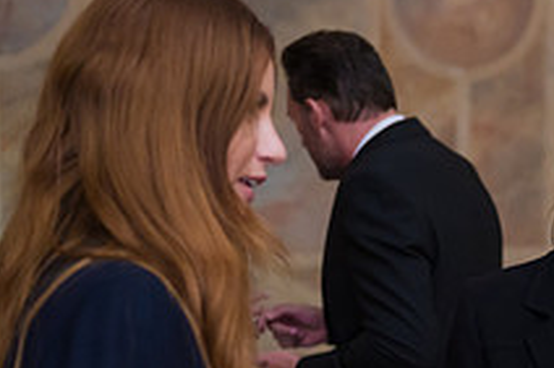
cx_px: 652
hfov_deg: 16.8
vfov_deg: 11.6
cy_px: 320
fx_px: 1799
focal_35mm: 117
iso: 1600
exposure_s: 1/200
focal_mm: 42
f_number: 3.2
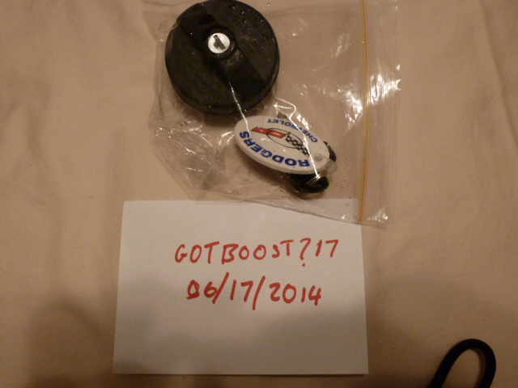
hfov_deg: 63.4
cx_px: 259
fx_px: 419
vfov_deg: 49.7
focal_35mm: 28
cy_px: 194
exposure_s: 1/25
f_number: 3.5
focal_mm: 5
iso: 400
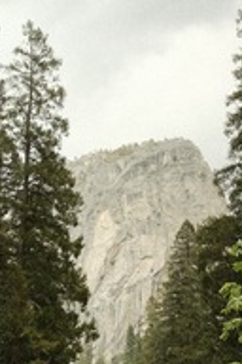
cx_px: 3
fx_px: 1119
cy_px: 404
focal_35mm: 111
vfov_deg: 17.8
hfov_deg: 12.2
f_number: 2.8
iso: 1000
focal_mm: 27
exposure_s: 1/250
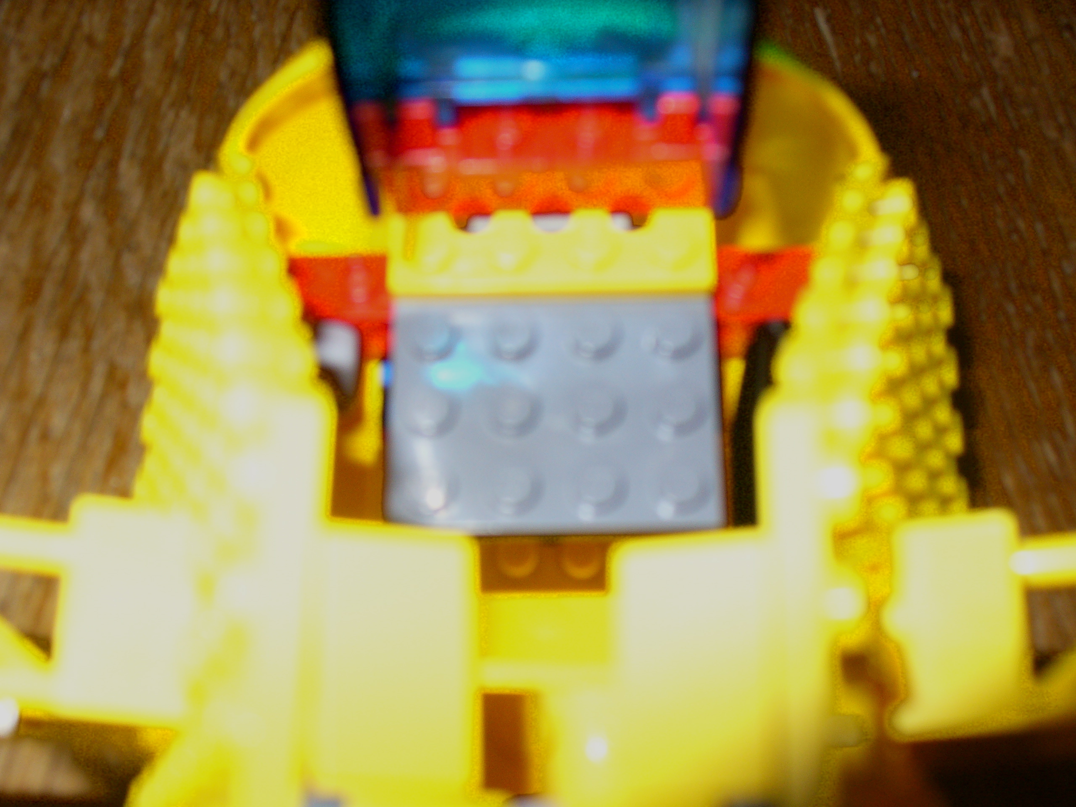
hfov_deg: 39.7
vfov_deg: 30.3
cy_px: 404
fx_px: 1492
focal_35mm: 48
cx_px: 538
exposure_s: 1/30
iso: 100
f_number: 3
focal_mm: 7.9
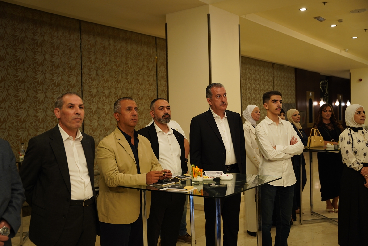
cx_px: 184
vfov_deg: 34.8
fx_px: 391
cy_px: 123
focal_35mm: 38
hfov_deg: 50.3
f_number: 2.8
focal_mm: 38.3
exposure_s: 1/50
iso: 800
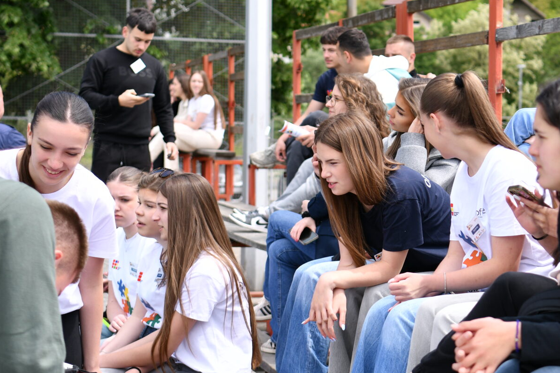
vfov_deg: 14.5
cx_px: 416
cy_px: 217
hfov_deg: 21.5
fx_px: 1462
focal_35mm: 94
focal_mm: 44
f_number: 2.8
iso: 125
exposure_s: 1/1000
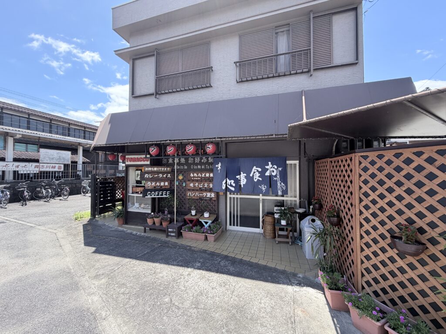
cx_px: 223
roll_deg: +0.4
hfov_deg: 102.1
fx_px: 180
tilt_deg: +1.1
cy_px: 167
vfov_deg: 85.7
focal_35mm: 14
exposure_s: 1/502
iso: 50
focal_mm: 2.22
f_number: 2.2
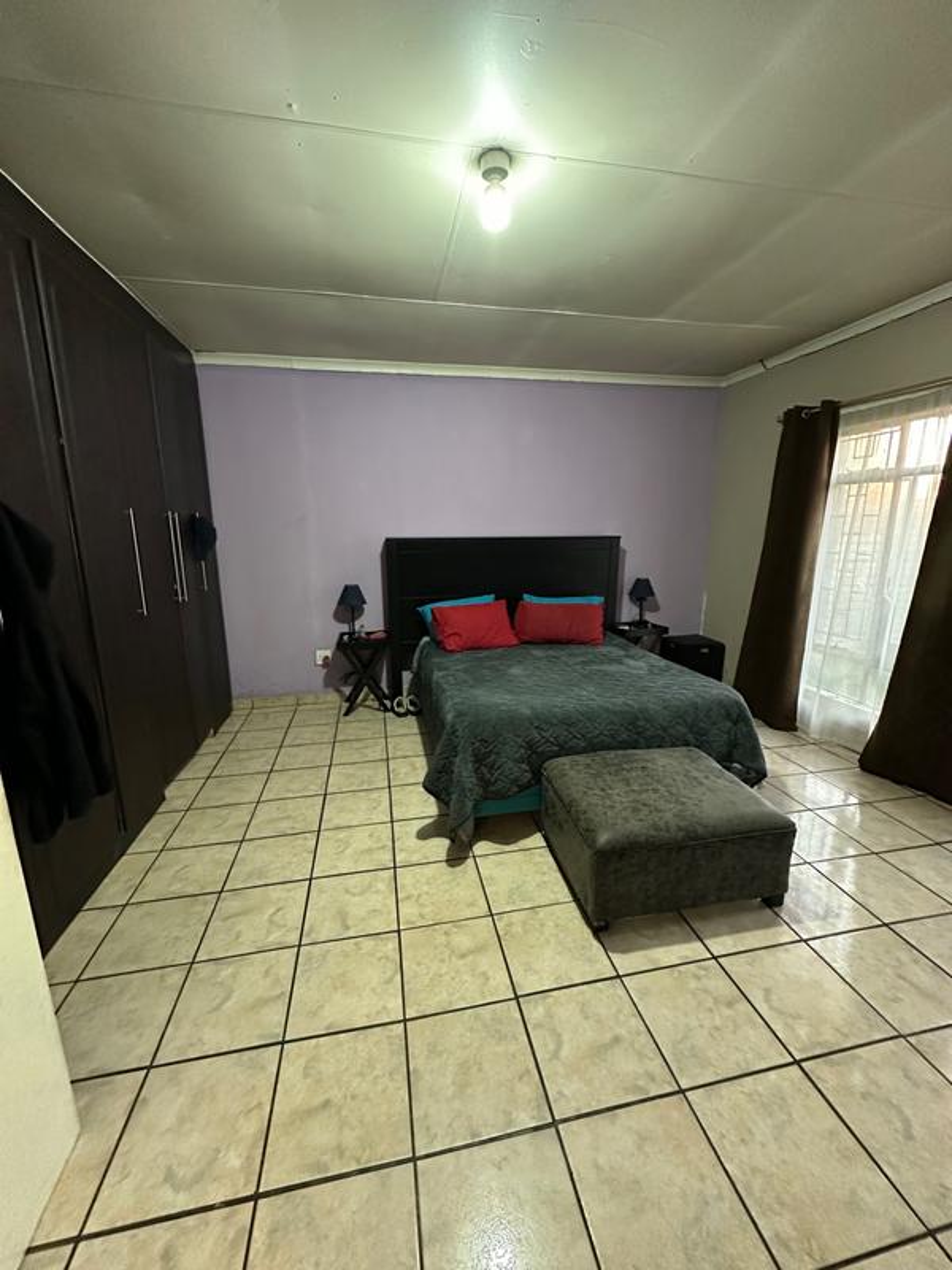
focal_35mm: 14
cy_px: 635
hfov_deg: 85.7
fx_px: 513
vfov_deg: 102.1
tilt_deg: -11.3
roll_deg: -1.1
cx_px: 476
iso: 800
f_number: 2.2
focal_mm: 2.22
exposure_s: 1/50
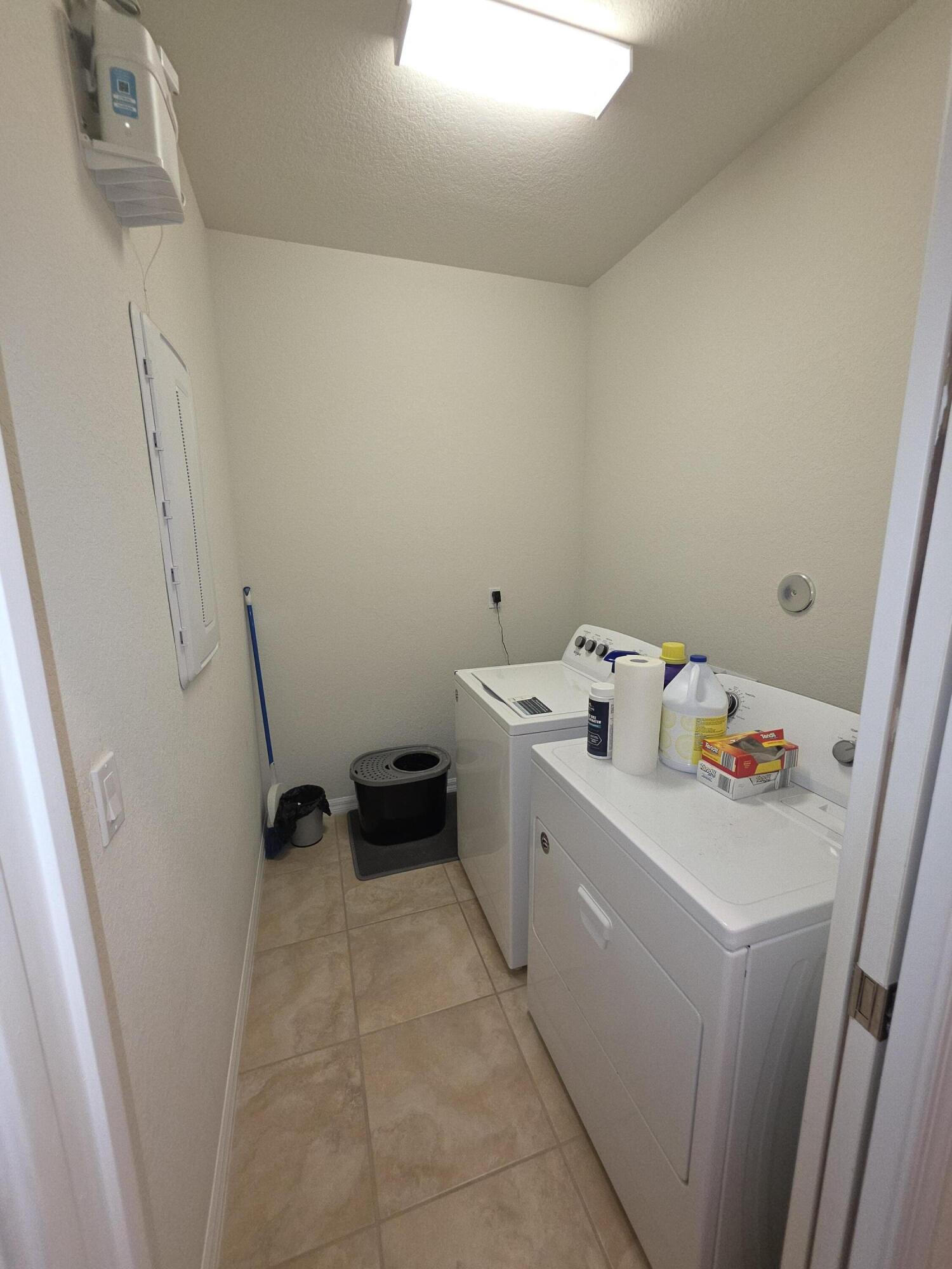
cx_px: 476
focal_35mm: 13
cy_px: 634
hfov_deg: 89.9
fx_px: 477
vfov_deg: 106.2
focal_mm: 2.2
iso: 100
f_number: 1.9
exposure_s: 1/60
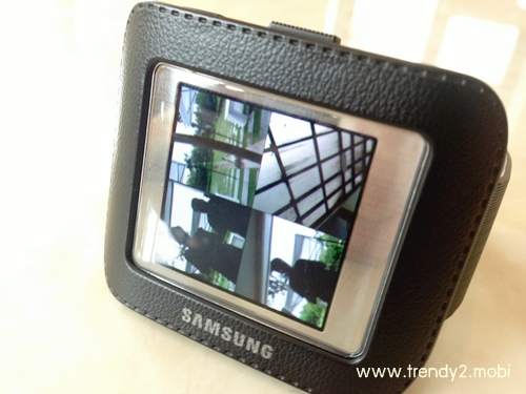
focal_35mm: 33
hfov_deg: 55.4
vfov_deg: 42.9
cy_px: 197
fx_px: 501
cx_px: 263
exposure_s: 1/20
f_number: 2.4
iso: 125
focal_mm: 4.13
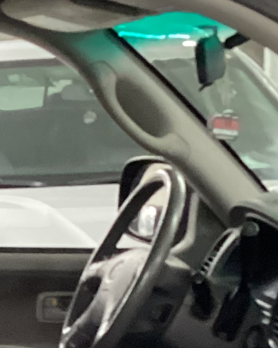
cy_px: 493
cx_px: -140
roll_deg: +1.7
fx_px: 1533
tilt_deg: -15.9
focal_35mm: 149
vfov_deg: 12.4
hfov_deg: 10.0
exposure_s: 1/30
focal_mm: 3.3
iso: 640
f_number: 2.4
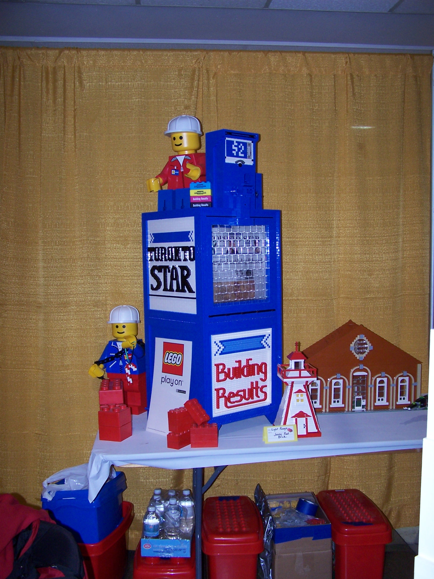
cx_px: 217
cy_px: 290
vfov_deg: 49.0
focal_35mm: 38
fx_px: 635
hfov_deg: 37.7
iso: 140
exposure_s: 1/60
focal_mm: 6.3
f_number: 2.8
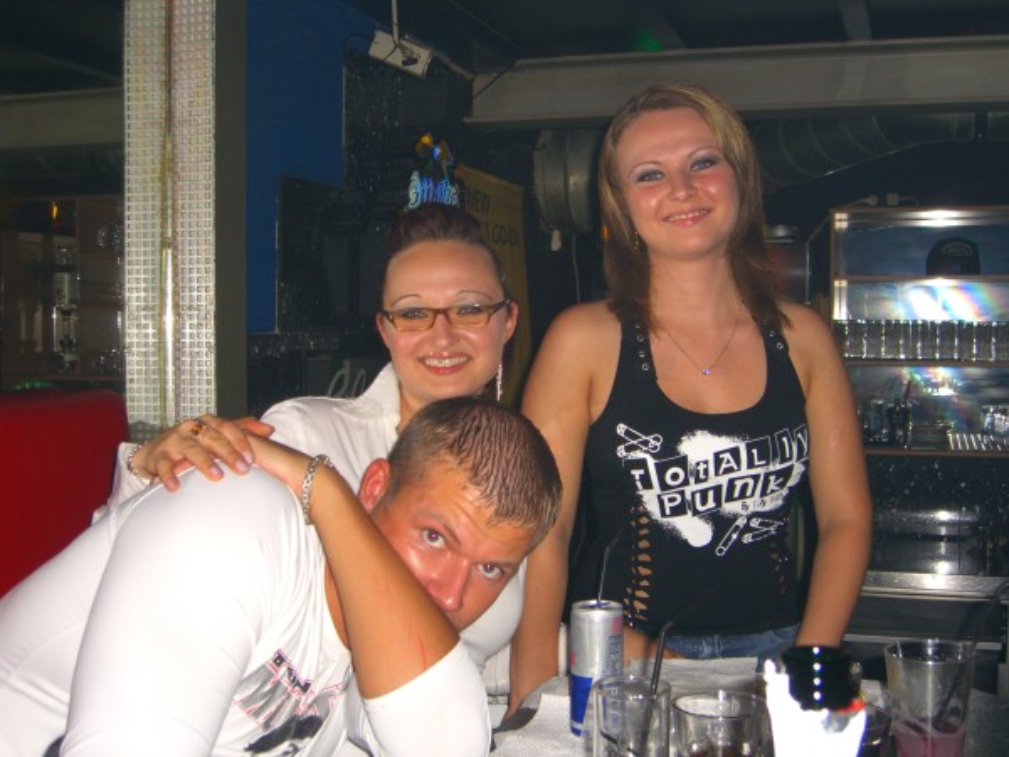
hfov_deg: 41.2
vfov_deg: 31.5
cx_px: 504
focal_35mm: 46
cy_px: 378
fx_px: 1341
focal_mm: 9.5
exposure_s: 1/60
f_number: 3.1
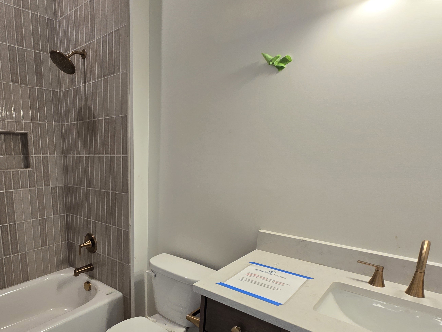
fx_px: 255
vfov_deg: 64.6
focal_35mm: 20
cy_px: 215
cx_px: 127
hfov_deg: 77.4
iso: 64
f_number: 2.2
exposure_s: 1/60
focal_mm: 2.2
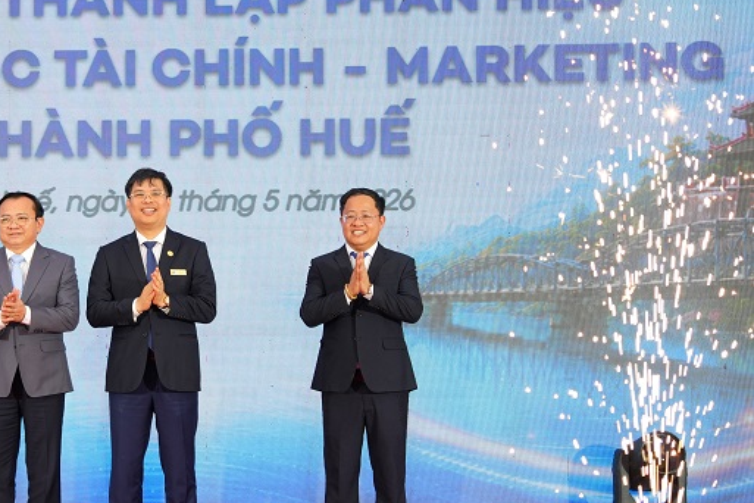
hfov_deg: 17.7
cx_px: 94
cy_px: 199
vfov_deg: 12.0
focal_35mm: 114
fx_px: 2387
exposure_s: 1/250
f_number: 2.8
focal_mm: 65
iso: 200
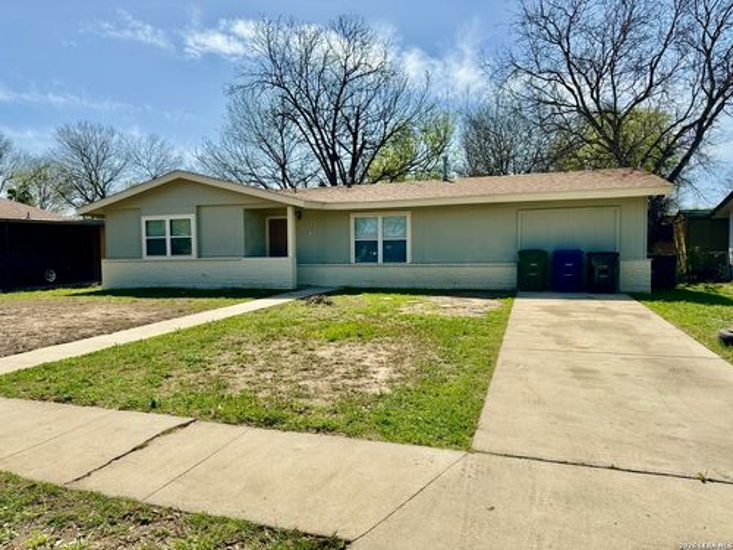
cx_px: 366
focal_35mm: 24
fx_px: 508
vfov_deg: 56.8
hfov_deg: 71.6
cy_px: 275
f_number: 1.78
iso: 80
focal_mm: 6.86
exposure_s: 1/6410
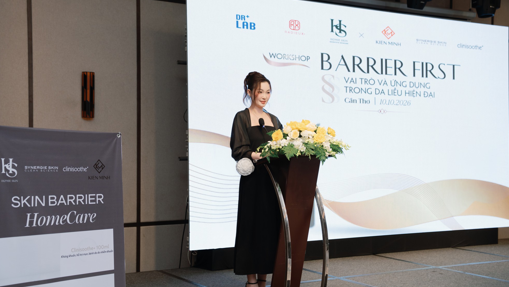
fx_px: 675
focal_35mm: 50
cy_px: 151
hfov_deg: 41.3
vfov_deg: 24.0
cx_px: 255
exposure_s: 1/125
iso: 320
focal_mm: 47
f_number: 3.5
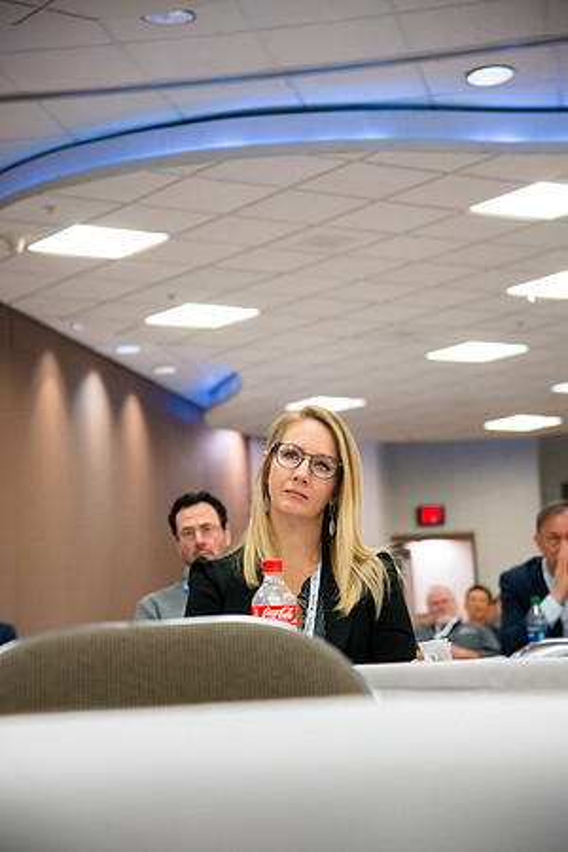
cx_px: 284
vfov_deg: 23.9
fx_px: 2012
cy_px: 426
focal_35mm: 85
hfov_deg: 16.1
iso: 6400
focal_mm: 85
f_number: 4.5
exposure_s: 1/200
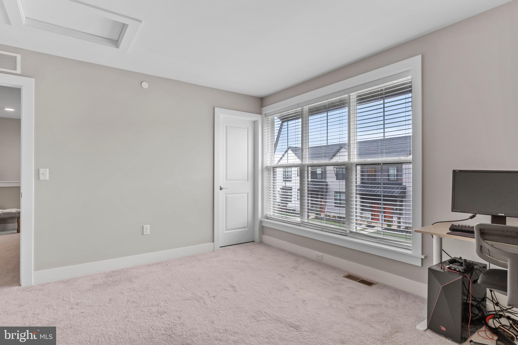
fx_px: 259
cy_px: 172
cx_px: 259
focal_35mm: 18
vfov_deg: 67.4
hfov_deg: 90.0
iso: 500
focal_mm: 18
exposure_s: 1/15
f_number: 8
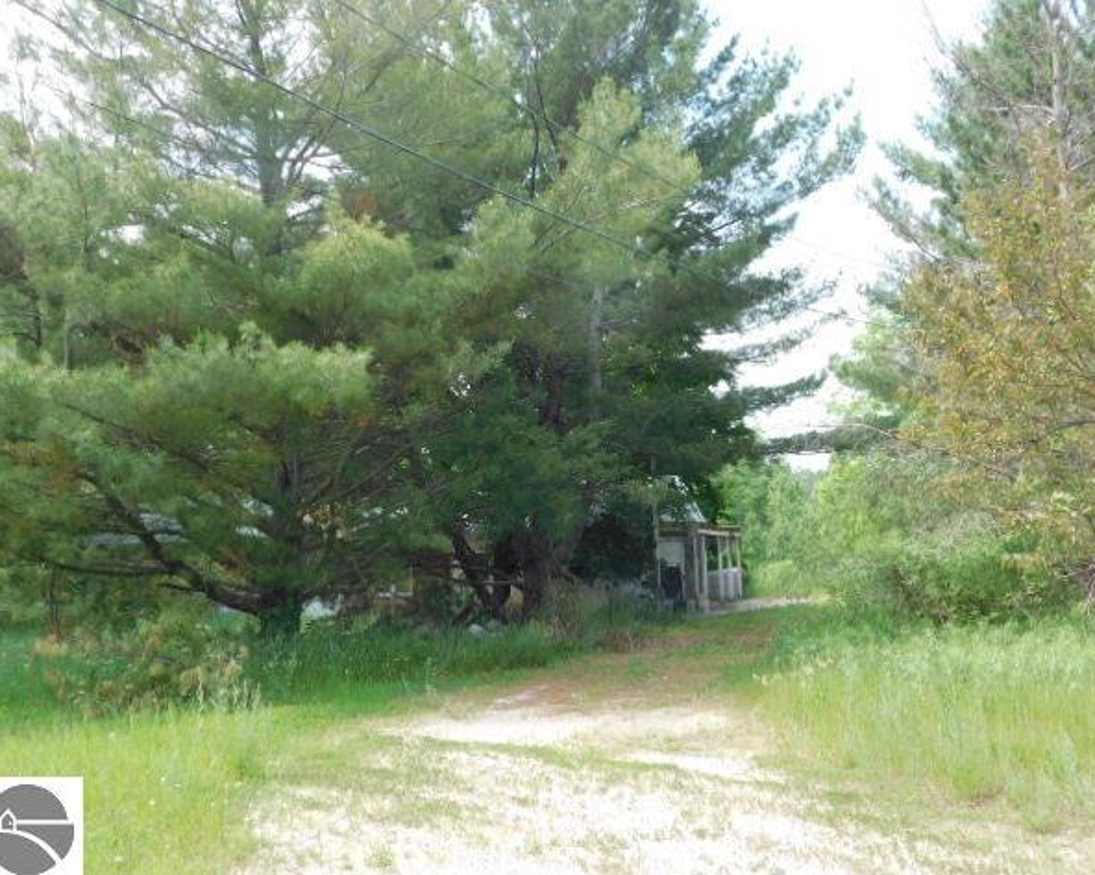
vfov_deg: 39.1
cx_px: 555
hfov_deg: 48.0
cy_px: 442
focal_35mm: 38
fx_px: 1231
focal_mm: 6.3
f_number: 3.5
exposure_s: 1/320
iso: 125
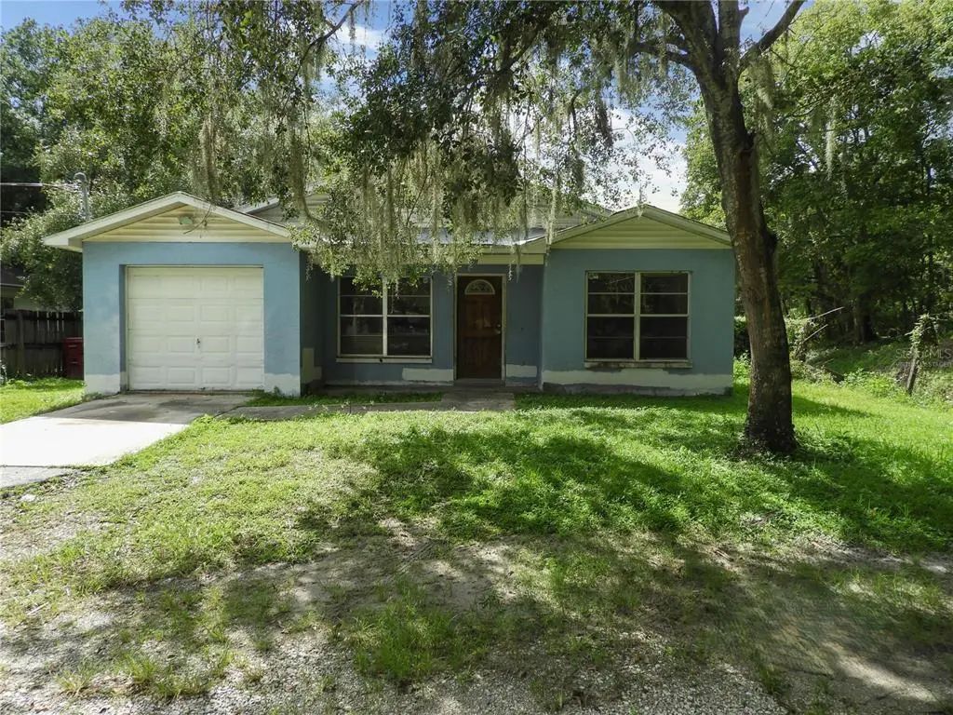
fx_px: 661
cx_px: 476
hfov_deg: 71.6
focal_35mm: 24
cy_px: 358
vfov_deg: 56.8
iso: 100
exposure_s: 1/500
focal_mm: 4.3
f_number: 3.3
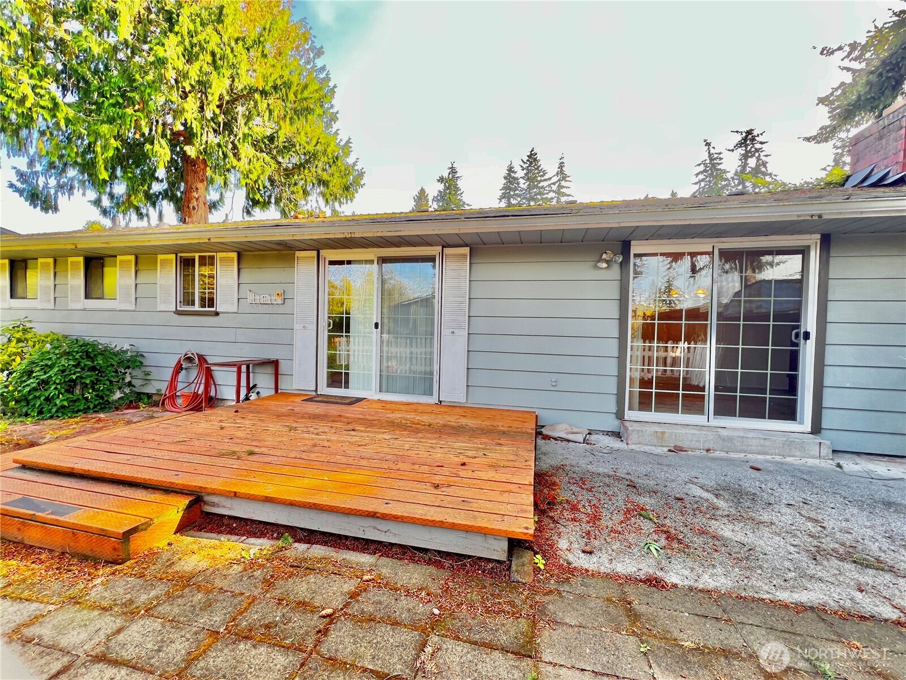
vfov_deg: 89.9
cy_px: 340
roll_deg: -1.3
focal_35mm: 13
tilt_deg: -1.2
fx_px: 340
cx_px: 453
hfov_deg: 106.2
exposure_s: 1/99
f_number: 1.8
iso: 80
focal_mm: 1.57
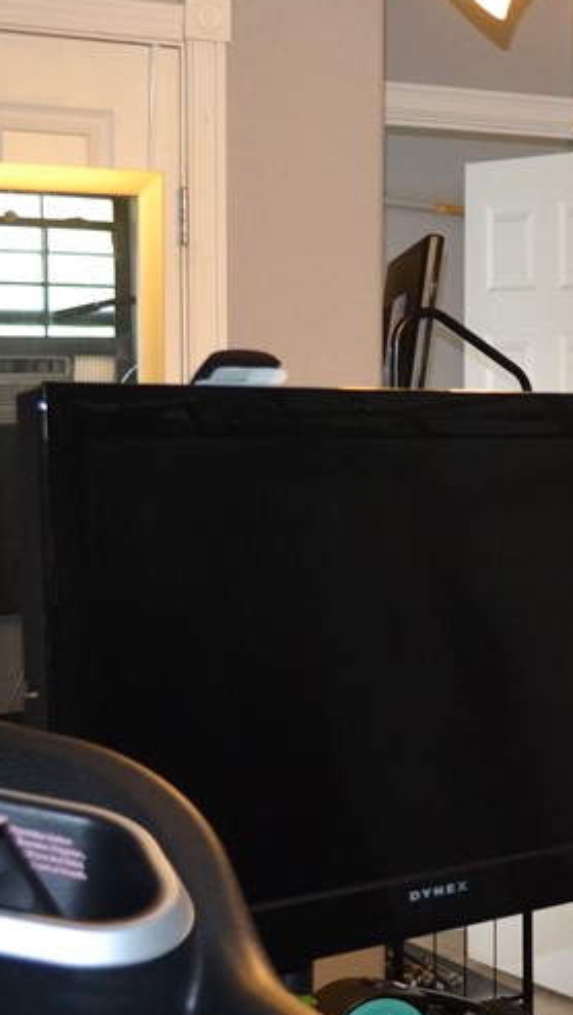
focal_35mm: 83
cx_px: 946
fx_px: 2238
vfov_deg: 25.6
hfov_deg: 13.5
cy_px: 589
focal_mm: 24
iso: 1600
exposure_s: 1/60
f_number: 4
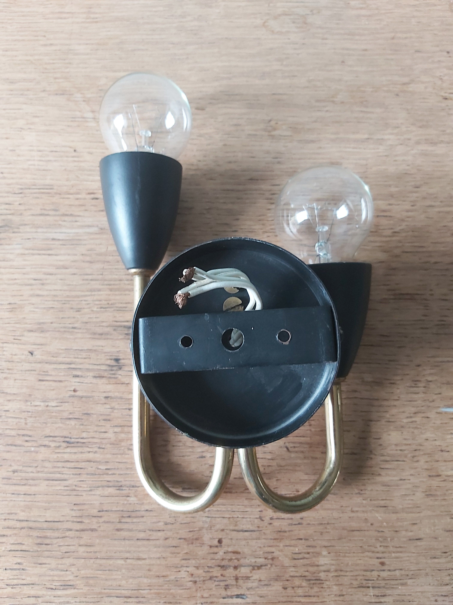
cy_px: 302
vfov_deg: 67.3
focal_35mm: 26
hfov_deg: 53.1
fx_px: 454
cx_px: 226
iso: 250
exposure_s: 1/30
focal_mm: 3.92
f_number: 1.7
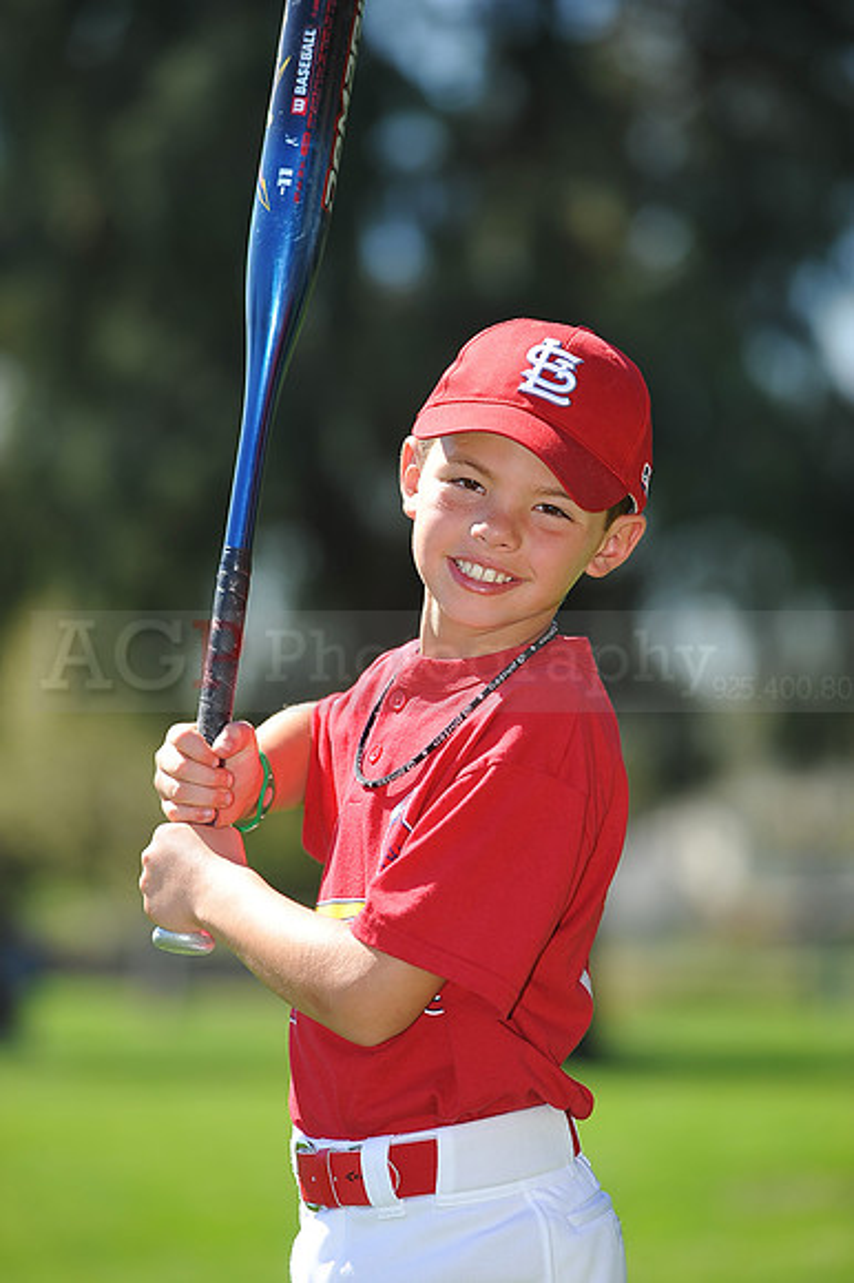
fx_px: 7125
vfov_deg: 10.3
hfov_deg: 6.9
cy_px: 642
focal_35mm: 200
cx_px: 427
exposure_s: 1/640
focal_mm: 200
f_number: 4.5
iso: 200
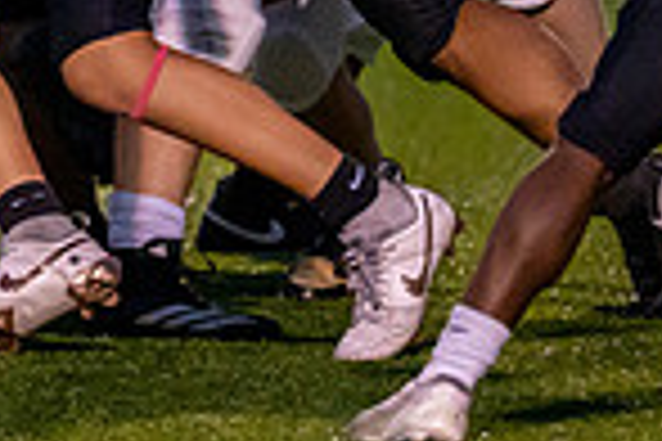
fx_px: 19914
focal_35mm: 1083
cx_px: -952
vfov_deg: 1.3
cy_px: -402
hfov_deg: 1.9
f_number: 2.8
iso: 3200
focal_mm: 200
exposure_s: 1/1250
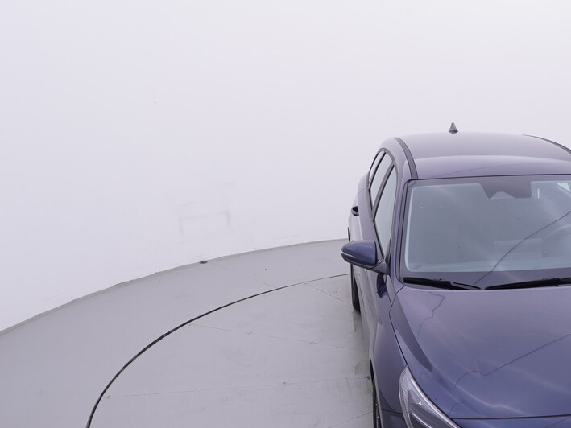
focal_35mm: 44
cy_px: 300
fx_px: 726
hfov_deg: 41.5
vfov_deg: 32.5
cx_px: 438
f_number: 5
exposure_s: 1/80
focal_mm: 15
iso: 200
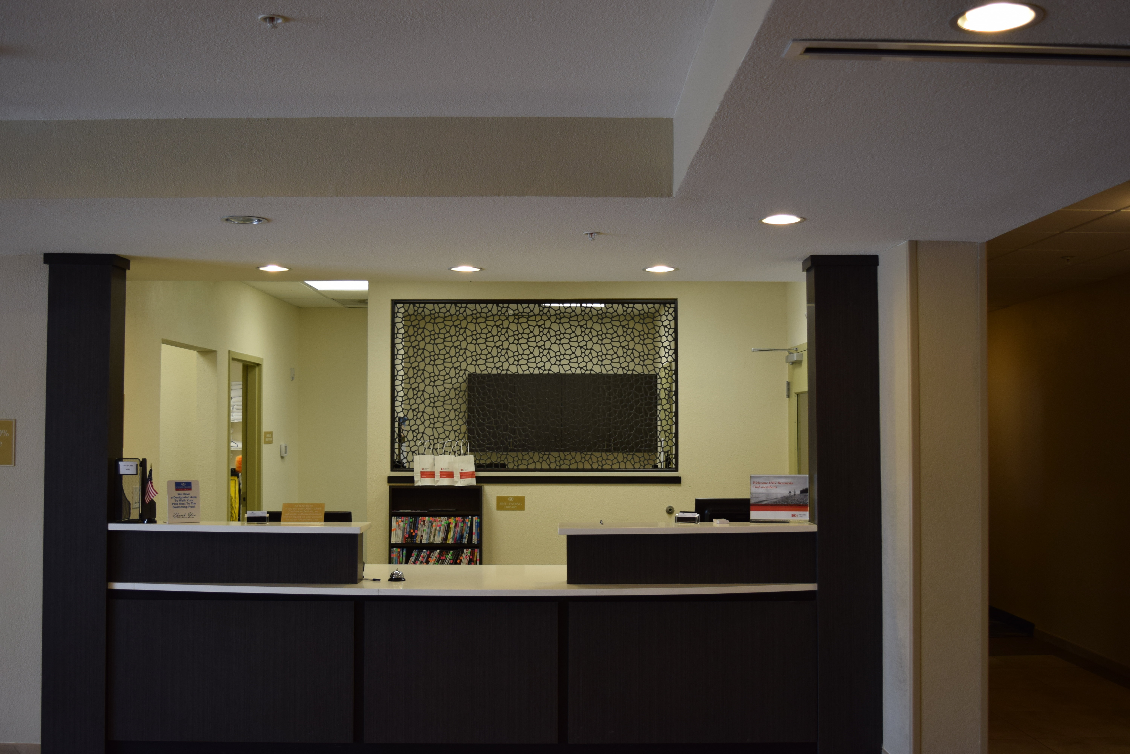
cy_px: 377
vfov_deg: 35.5
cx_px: 565
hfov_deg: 51.3
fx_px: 1177
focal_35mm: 38
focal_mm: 25
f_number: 4.5
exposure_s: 1/80
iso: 400
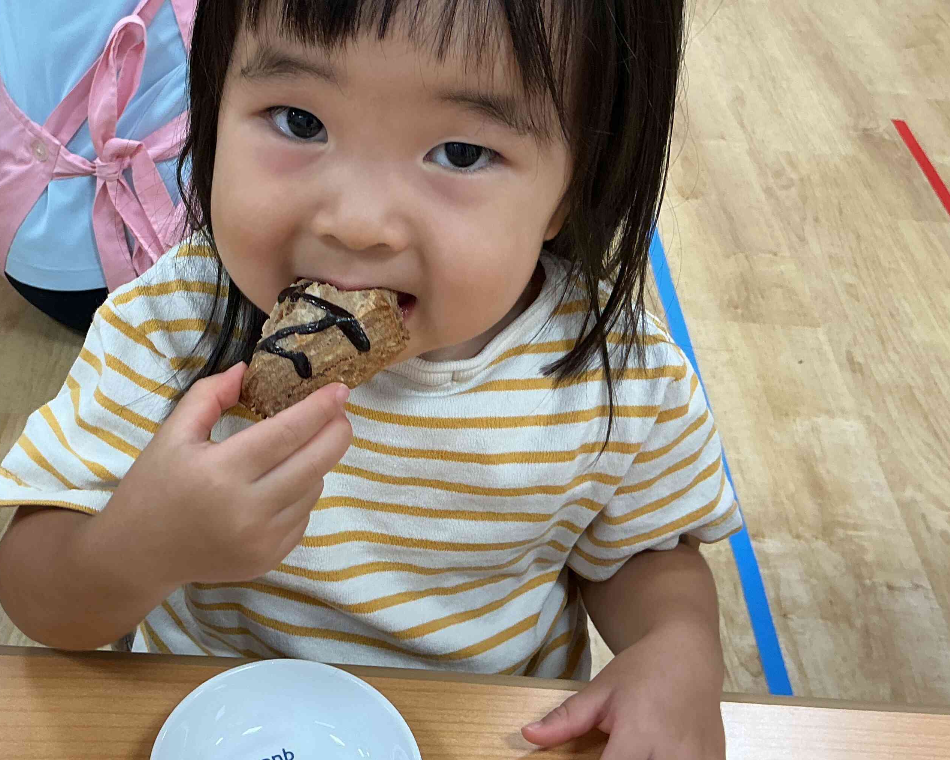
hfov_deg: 40.7
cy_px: 344
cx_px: 324
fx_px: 1265
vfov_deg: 33.4
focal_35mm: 45
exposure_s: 1/60
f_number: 1.8
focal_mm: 3
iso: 40
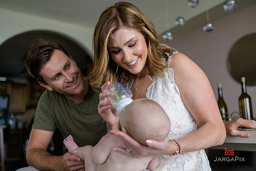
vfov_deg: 37.9
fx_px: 249
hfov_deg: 54.4
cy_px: 86
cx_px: 128
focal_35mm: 35
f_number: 2
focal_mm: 35
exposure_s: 1/125
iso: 200
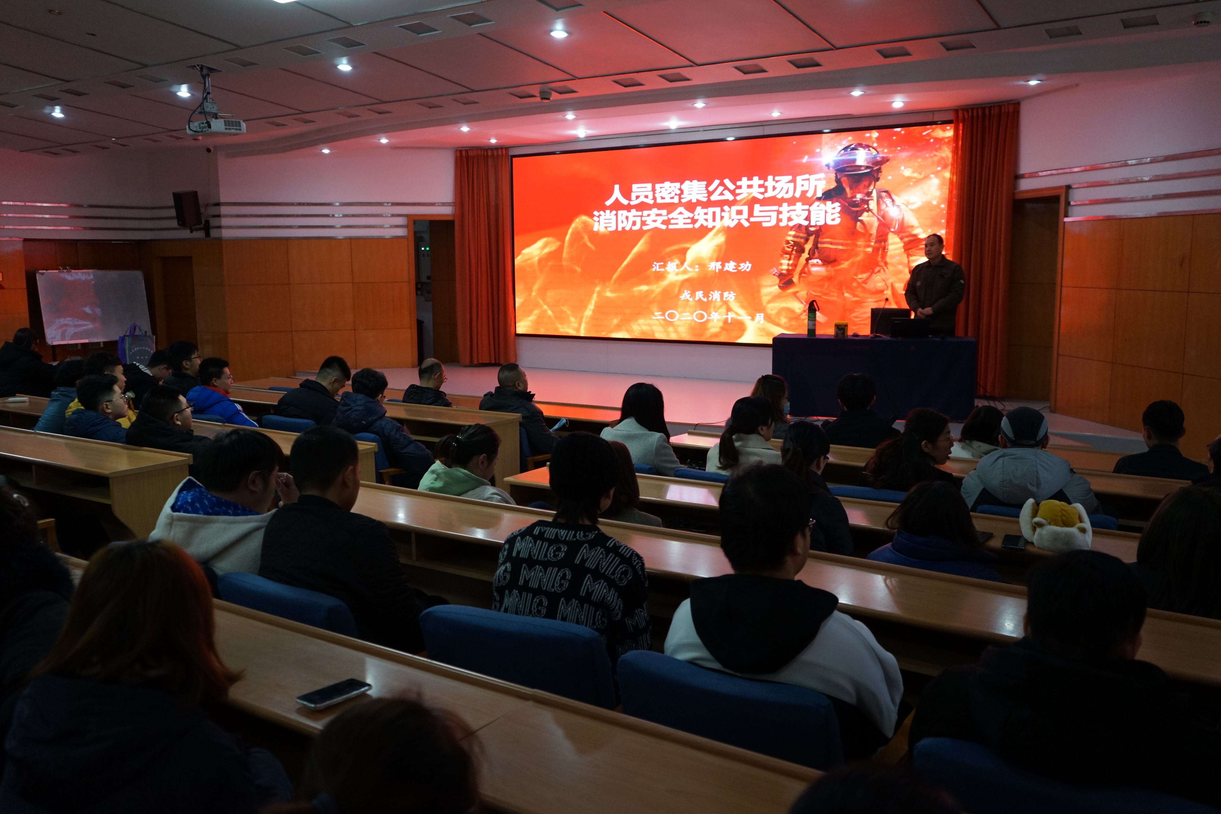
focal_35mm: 30
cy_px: 407
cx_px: 610
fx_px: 1017
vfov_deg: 43.6
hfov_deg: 61.9
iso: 1600
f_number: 4
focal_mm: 30
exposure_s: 1/160
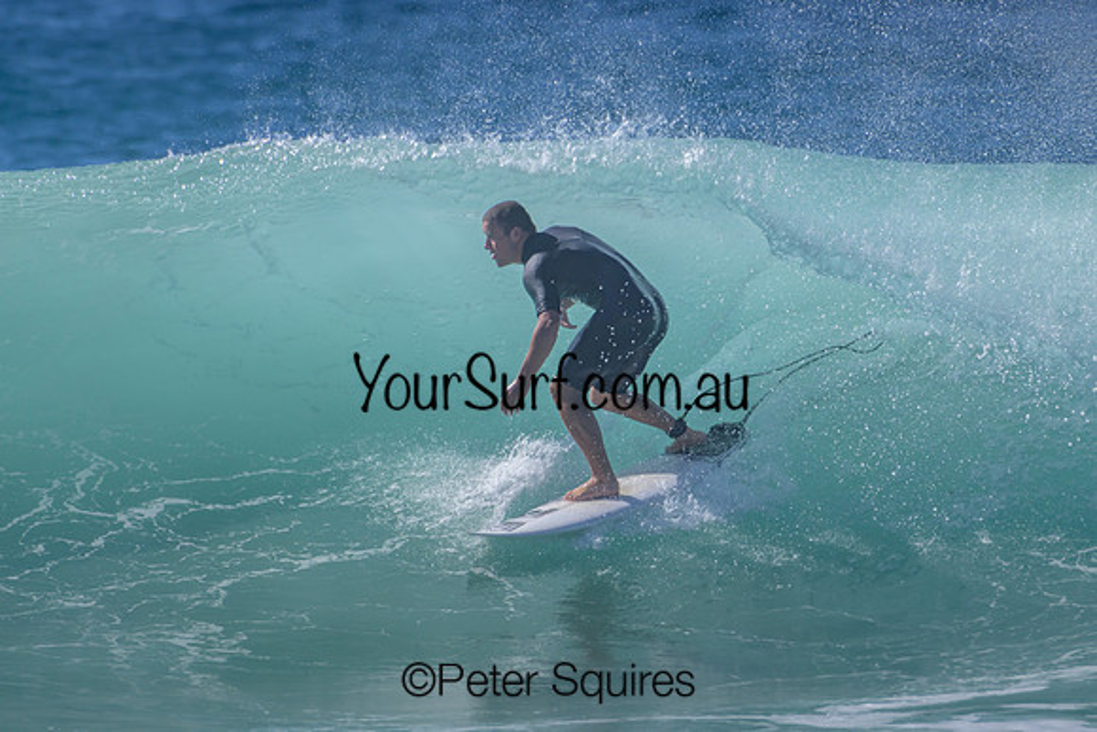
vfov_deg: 1.4
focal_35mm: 1000
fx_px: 30478
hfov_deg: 2.1
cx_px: 548
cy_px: 366
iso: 640
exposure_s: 1/2000
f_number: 11
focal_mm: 1000
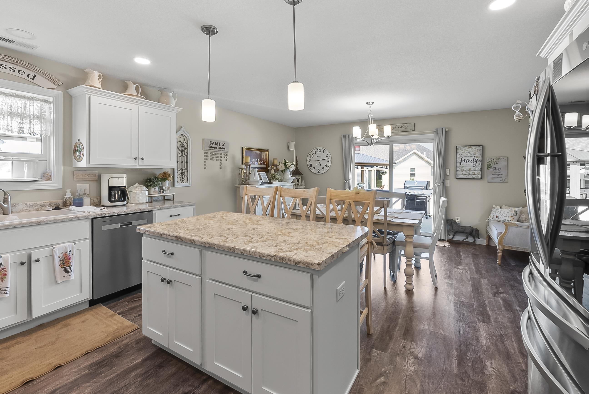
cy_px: 192
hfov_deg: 96.7
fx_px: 262
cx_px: 289
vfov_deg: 73.8
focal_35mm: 16
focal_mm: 10
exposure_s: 1/1.67
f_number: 10
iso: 100
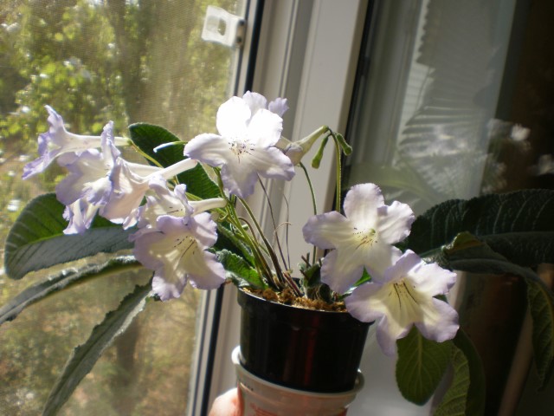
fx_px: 608
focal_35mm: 38
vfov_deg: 37.7
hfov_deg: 49.0
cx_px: 277
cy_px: 208
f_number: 3.1
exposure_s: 1/250
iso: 100
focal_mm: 6.3
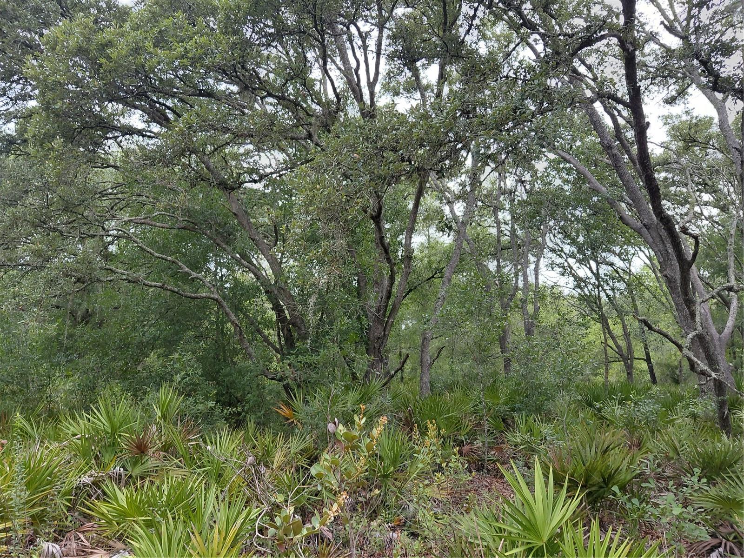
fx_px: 537
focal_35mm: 25
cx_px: 372
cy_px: 279
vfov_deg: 54.9
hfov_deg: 69.4
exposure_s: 1/284
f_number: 1.8
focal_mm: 4.69
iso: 50
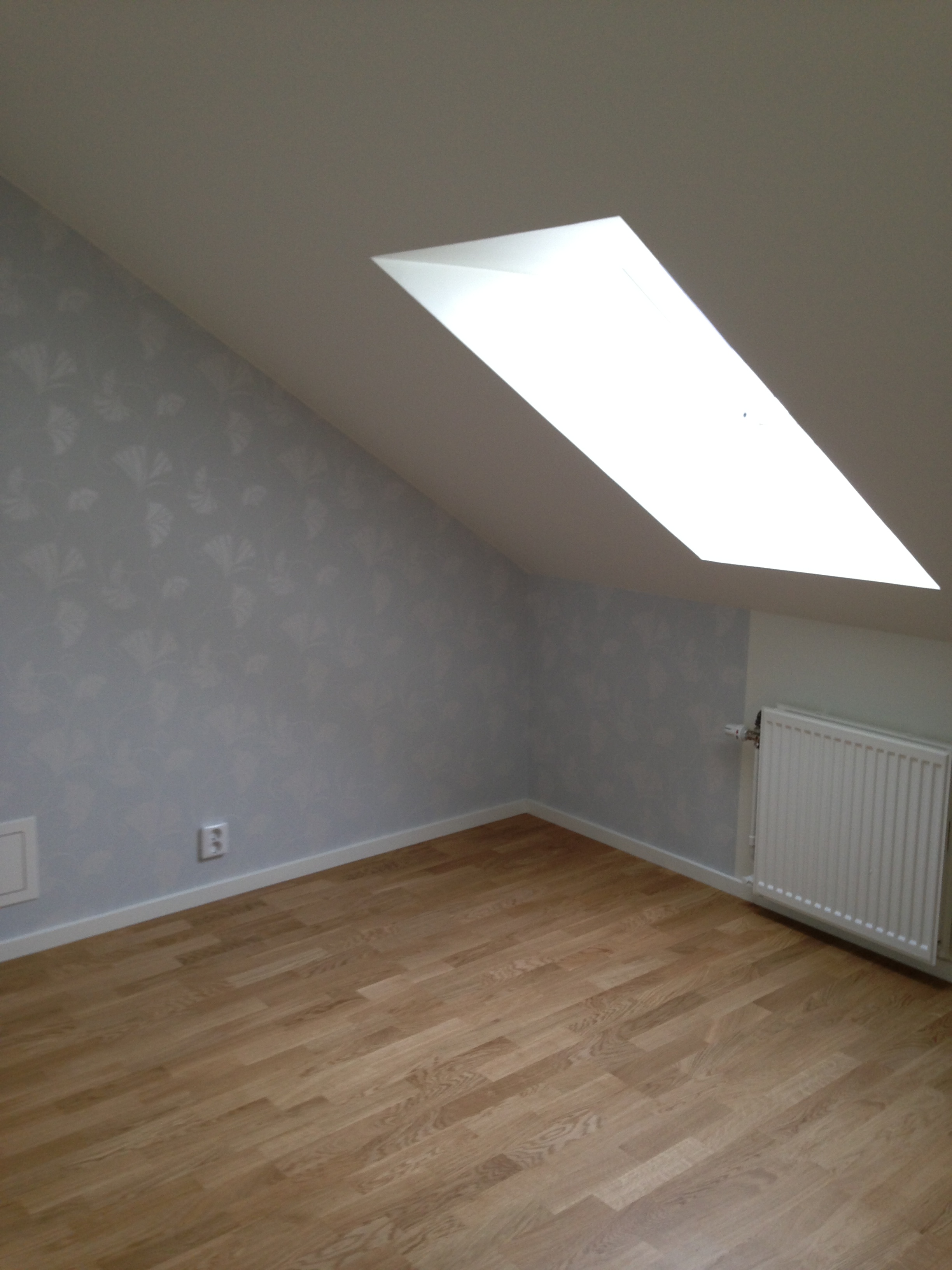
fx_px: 1210
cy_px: 635
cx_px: 476
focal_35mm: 33
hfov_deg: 42.9
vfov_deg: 55.4
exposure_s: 1/20
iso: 80
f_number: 2.4
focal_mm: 4.13
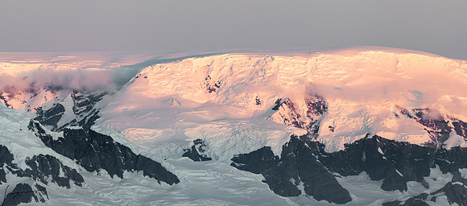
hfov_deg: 6.7
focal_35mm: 339
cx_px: 234
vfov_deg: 3.0
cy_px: 55
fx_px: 3996
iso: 1000
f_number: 5.6
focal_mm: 300
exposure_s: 1/400
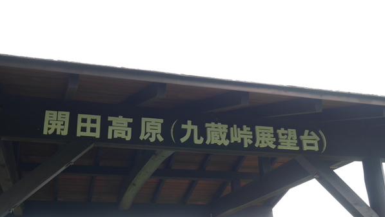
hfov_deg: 44.6
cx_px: 193
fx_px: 470
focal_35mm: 46
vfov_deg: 26.0
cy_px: 105
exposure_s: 1/125
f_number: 5.6
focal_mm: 21
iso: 200
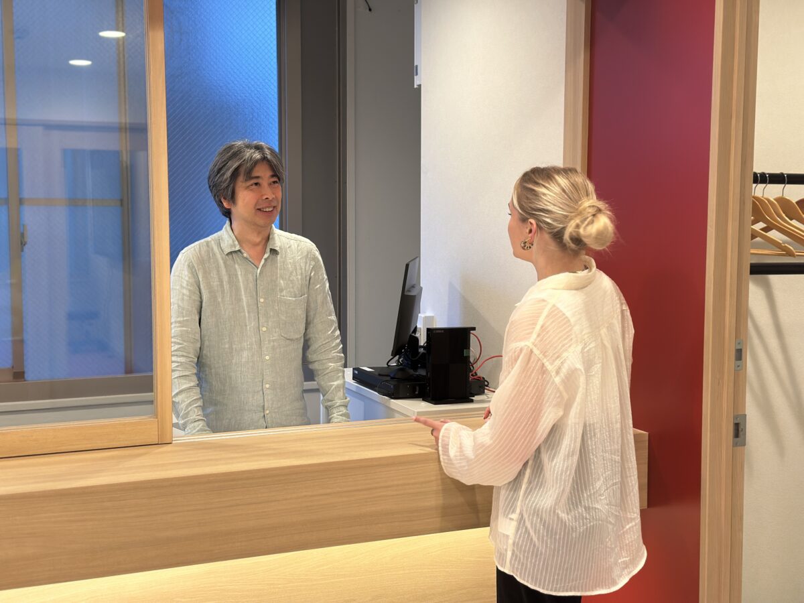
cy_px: 302
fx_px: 1115
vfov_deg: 30.3
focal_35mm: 48
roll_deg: -0.5
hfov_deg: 39.7
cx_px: 402
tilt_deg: -5.4
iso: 100
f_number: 1.78
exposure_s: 1/100
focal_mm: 6.86
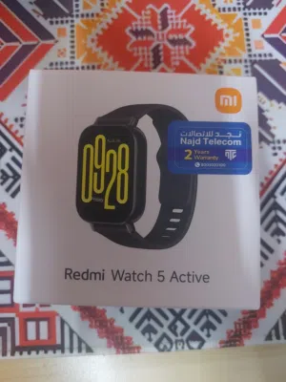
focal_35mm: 23
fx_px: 253
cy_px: 191
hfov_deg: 58.9
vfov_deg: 73.9
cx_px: 143
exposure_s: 1/24
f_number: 1.8
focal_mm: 5.06
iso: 640
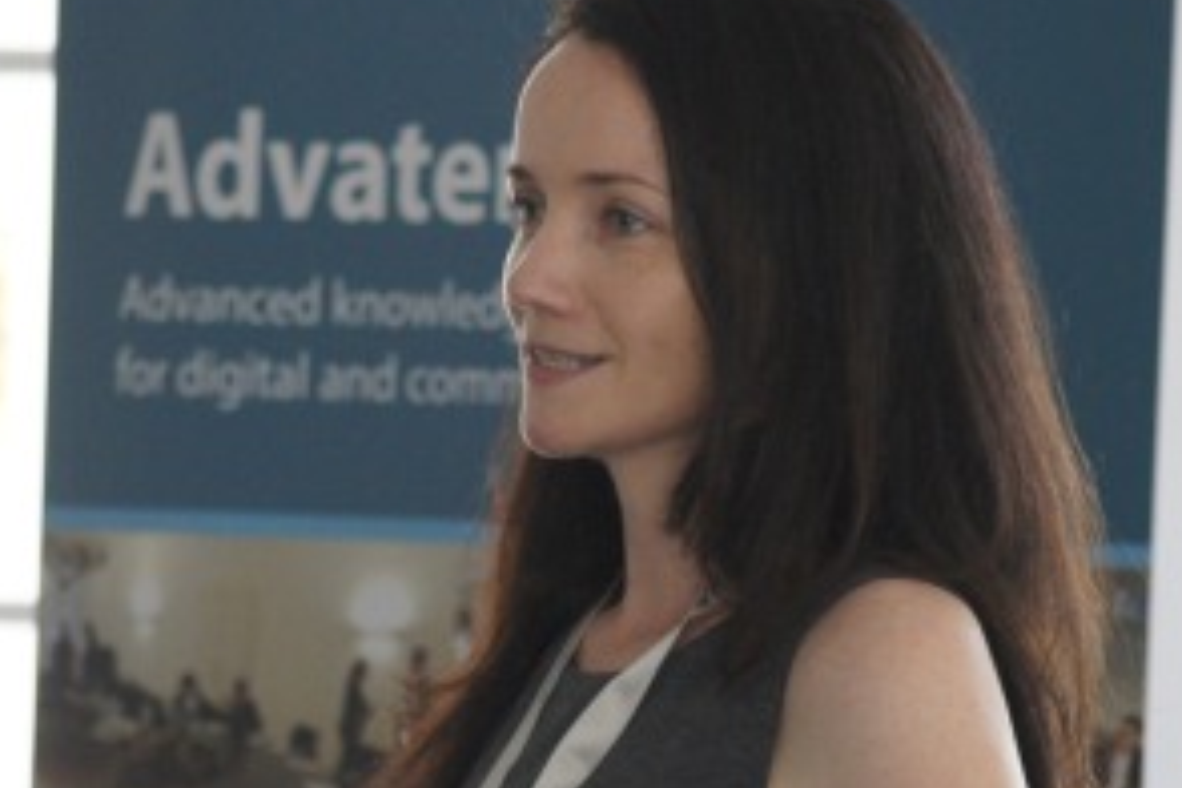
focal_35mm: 413
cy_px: 416
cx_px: 519
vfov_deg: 3.3
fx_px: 13560
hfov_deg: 5.0
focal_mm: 135
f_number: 4.5
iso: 1600
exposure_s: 1/250
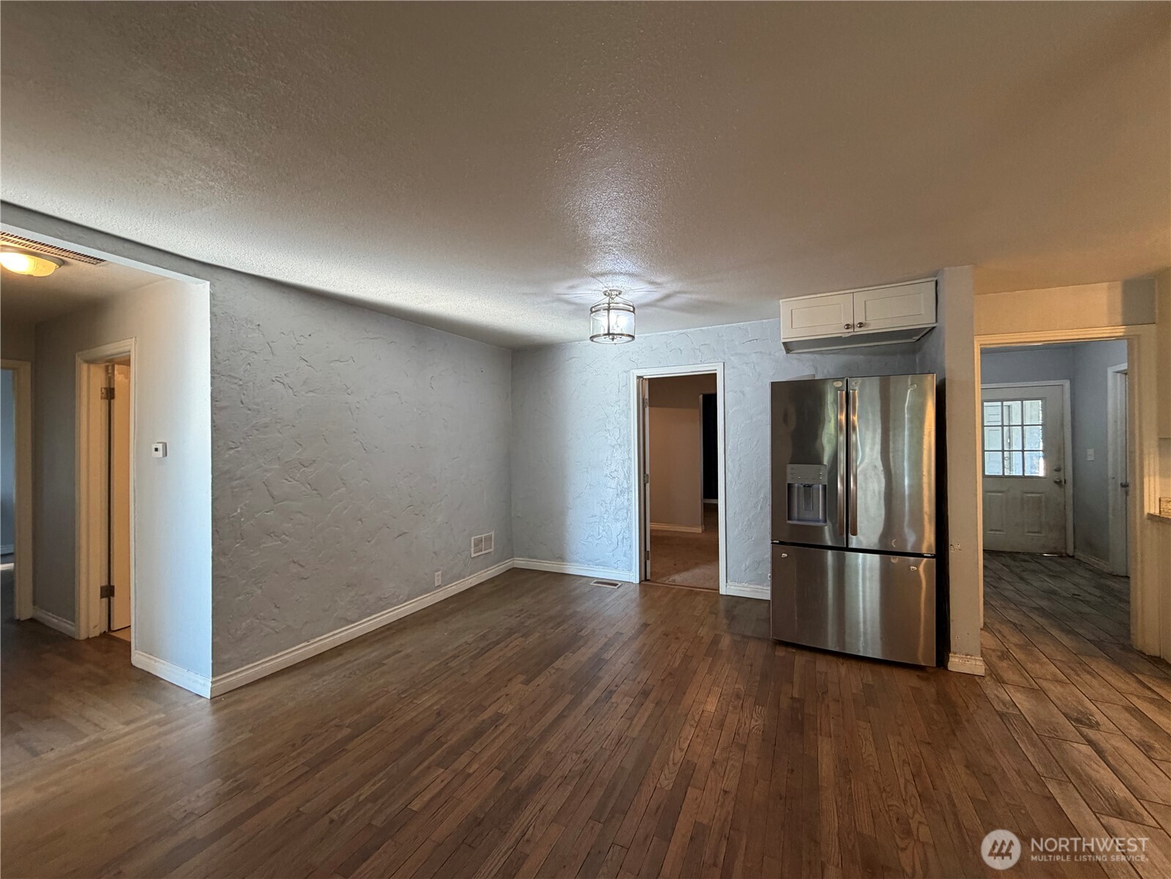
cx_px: 586
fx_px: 474
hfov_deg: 102.1
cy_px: 440
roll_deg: +0.3
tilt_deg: +0.8
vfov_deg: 85.7
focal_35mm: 14
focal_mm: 2.22
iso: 200
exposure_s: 1/60
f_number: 2.2
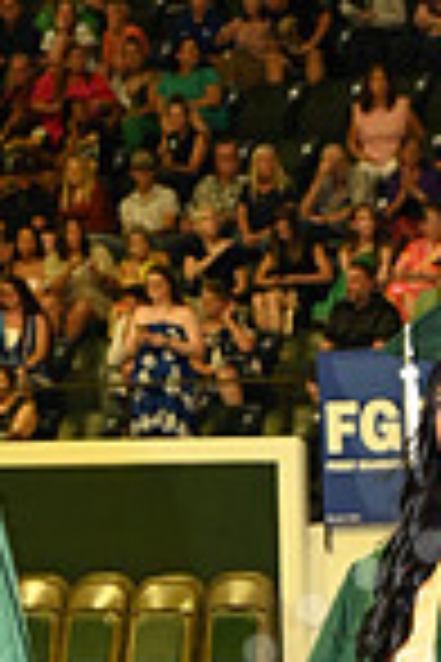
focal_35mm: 181
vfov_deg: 10.9
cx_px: 616
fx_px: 3326
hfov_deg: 7.5
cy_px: 1036
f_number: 5.6
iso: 1600
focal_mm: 46
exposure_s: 1/60
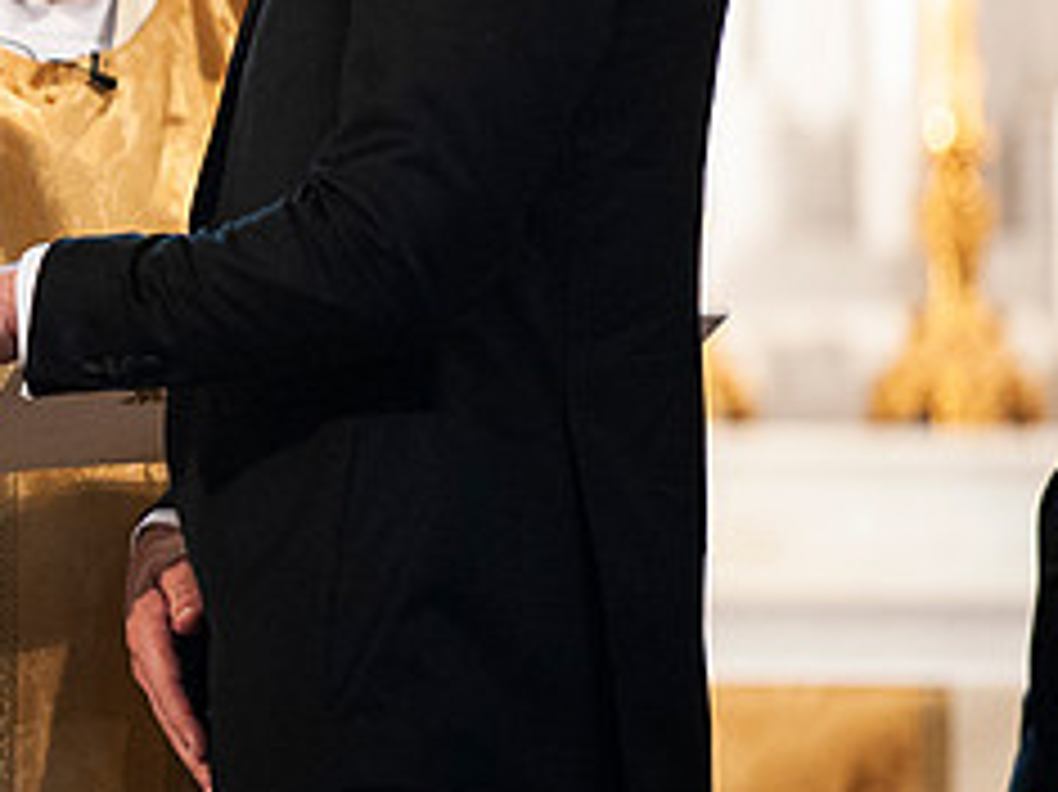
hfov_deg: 4.0
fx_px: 15244
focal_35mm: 499
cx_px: -155
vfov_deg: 3.0
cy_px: 30
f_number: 2.8
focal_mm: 200
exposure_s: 1/100
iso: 1600
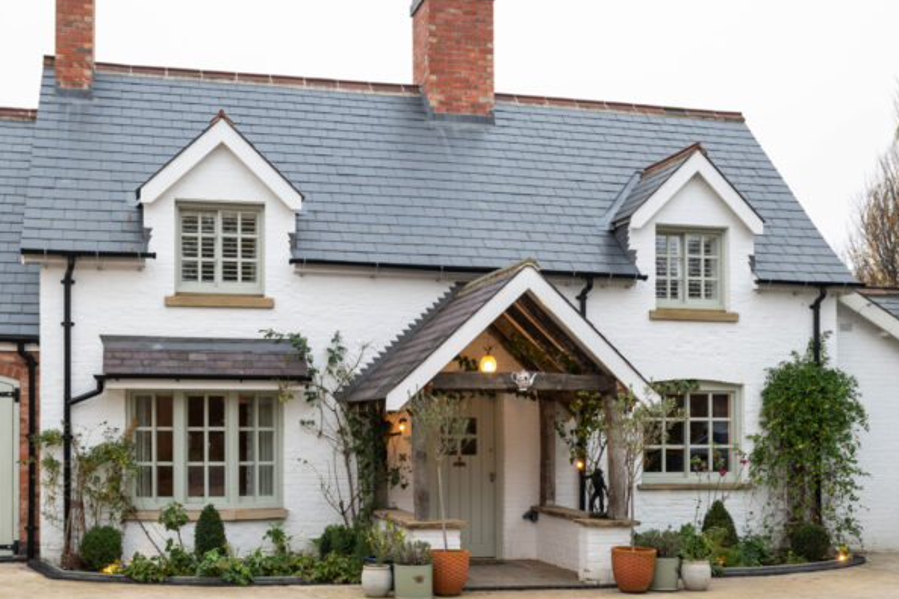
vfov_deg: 31.9
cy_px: 306
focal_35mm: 42
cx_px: 363
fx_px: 1049
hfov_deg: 46.2
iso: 200
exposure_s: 1/20
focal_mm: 24
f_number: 8
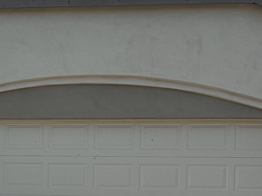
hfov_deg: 16.6
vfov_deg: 13.2
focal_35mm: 111
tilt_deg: -0.9
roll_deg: -0.7
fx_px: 840
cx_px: -97
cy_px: 188
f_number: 1.78
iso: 80
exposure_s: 1/2967
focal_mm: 6.86
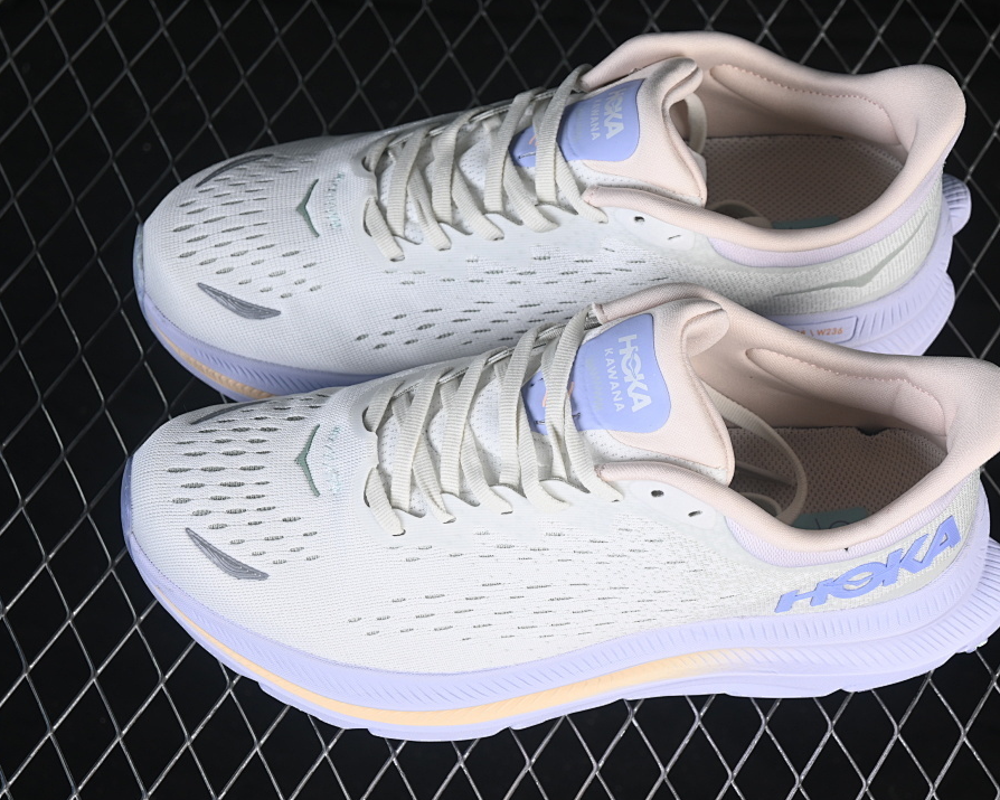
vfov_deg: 18.1
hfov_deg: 22.5
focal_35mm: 85
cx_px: 575
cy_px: 399
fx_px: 2515
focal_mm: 50
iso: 160
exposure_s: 1/80
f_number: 7.1
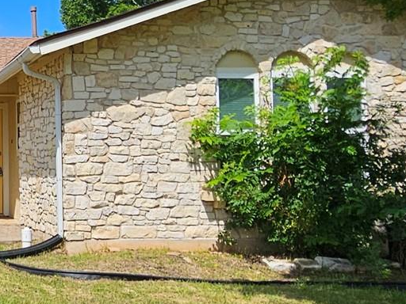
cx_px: -90
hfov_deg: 30.7
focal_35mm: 52
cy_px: 137
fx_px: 610
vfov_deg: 28.0
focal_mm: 2.2
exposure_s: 1/3589
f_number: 2.2
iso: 50
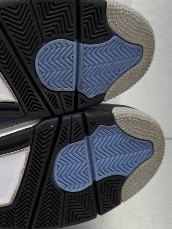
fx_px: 358
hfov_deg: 25.2
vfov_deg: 35.4
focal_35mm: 54
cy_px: 91
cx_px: -15
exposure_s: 1/100
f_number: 1.4
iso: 125
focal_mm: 6.5
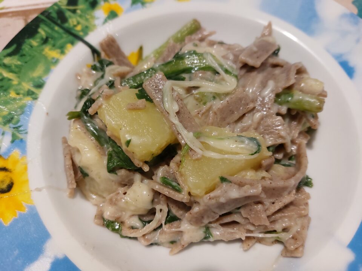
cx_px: 181
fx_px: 251
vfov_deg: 56.8
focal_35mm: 24
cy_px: 136
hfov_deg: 71.6
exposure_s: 1/100
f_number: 1.8
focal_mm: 5.23
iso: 320
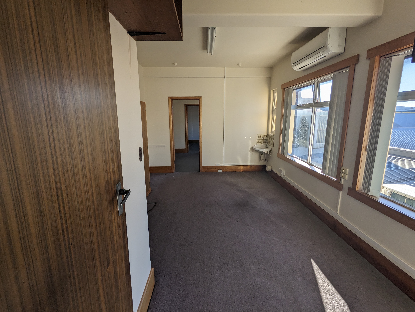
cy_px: 156
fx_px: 192
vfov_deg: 78.1
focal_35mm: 16
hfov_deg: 94.5
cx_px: 208
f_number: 2.2
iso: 25
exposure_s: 1/196
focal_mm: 2.22
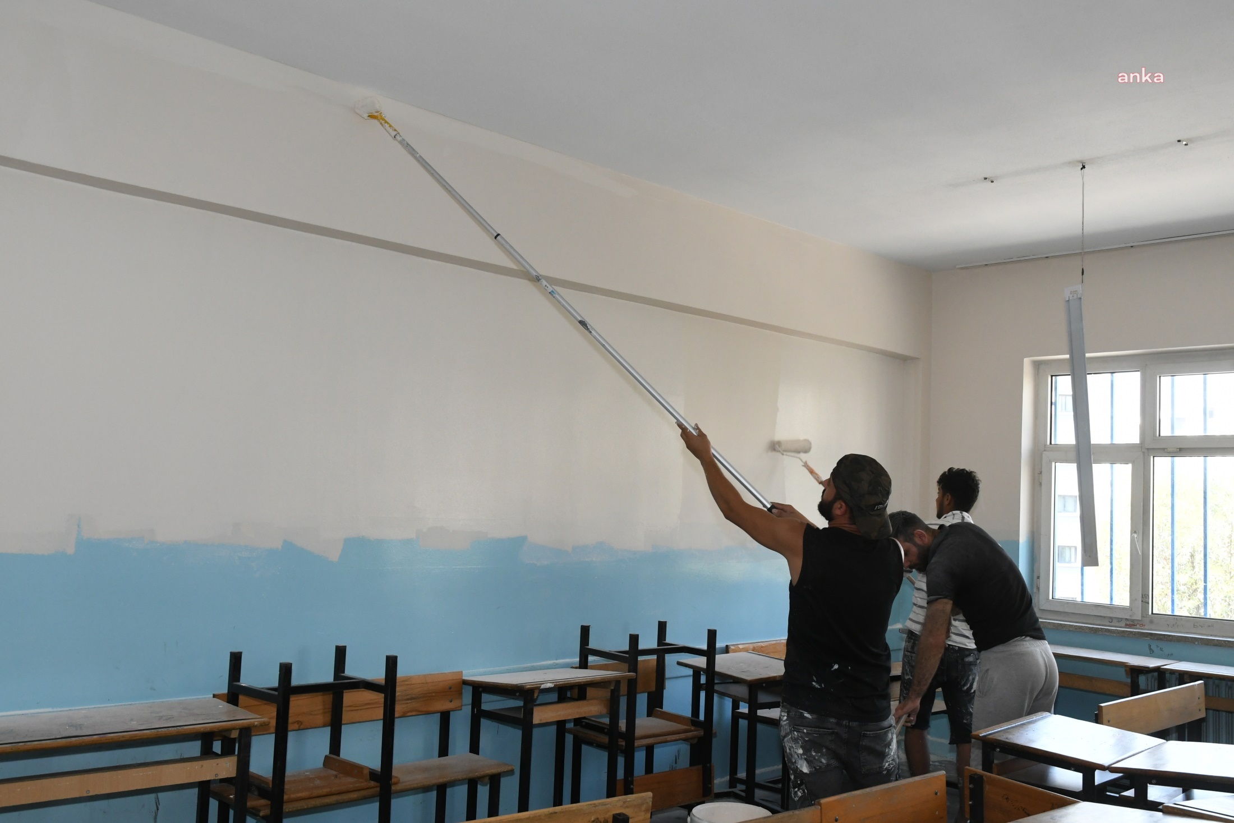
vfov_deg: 40.0
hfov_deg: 57.2
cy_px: 412
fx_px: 1131
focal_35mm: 33
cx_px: 617
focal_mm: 22
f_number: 8
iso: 1600
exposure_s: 1/200
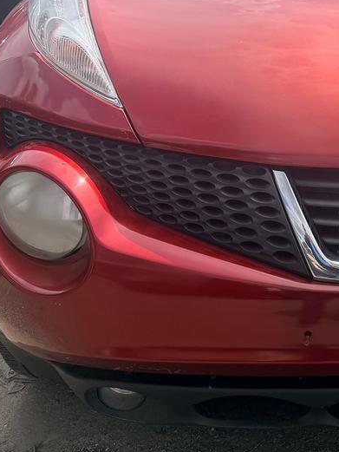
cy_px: 134
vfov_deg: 32.3
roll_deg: -2.4
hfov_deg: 23.0
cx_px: 396
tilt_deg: -21.6
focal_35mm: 59
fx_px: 770
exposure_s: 1/4405
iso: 80
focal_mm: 6.76
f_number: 1.78
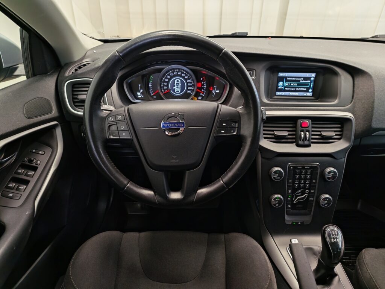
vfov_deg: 58.9
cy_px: 144
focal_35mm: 23
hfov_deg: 73.9
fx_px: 256
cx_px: 192
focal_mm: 5.4
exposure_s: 1/50
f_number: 1.6
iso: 160
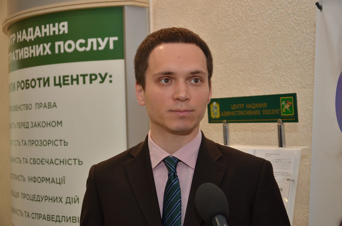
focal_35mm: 60
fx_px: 569
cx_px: 171
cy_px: 113
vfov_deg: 22.5
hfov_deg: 33.5
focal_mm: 40
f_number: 4.5
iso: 640
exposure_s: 1/250
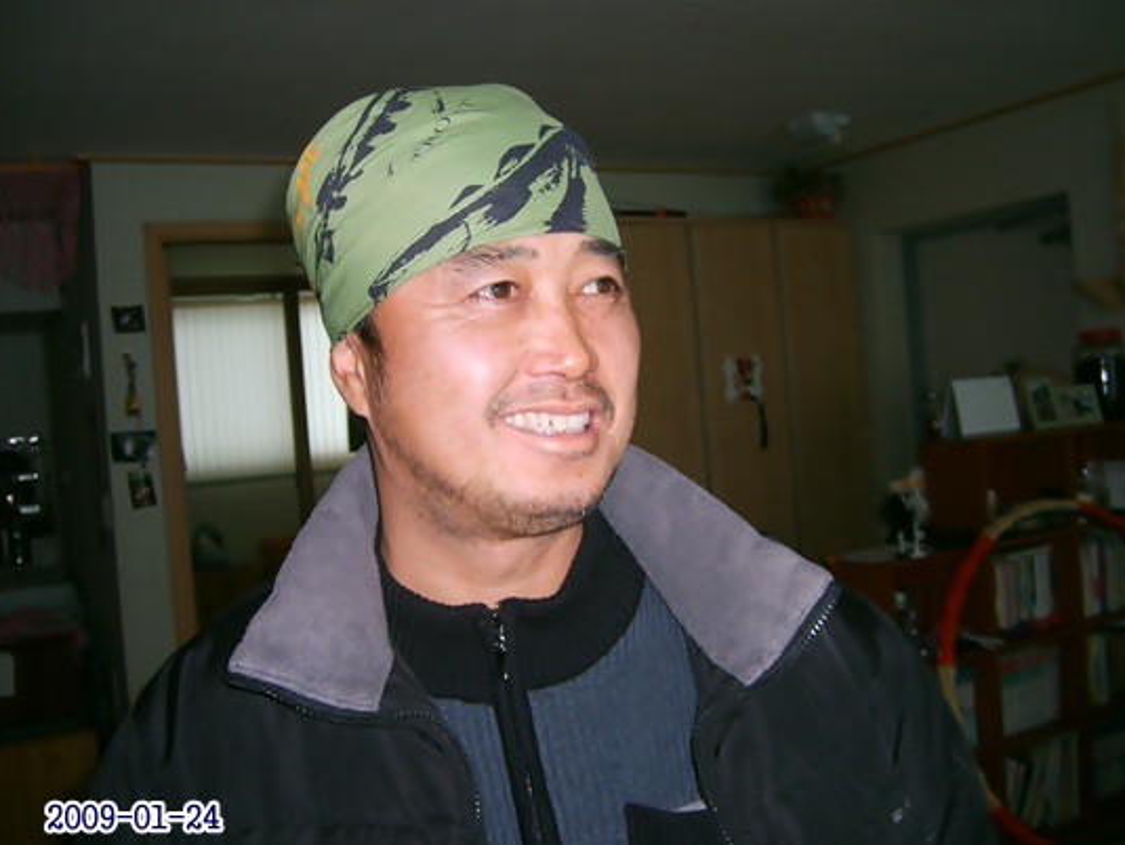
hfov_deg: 51.3
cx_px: 572
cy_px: 417
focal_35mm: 36
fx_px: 1171
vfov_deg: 39.7
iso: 100
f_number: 2.8
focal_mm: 5.8
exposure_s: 1/30
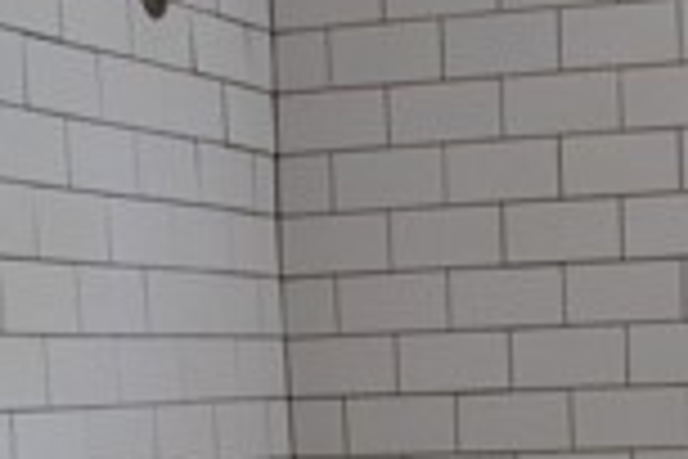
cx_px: 630
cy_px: 684
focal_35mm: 113
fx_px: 2159
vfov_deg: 11.6
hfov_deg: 17.8
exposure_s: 1/30
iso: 320
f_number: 3.5
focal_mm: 18
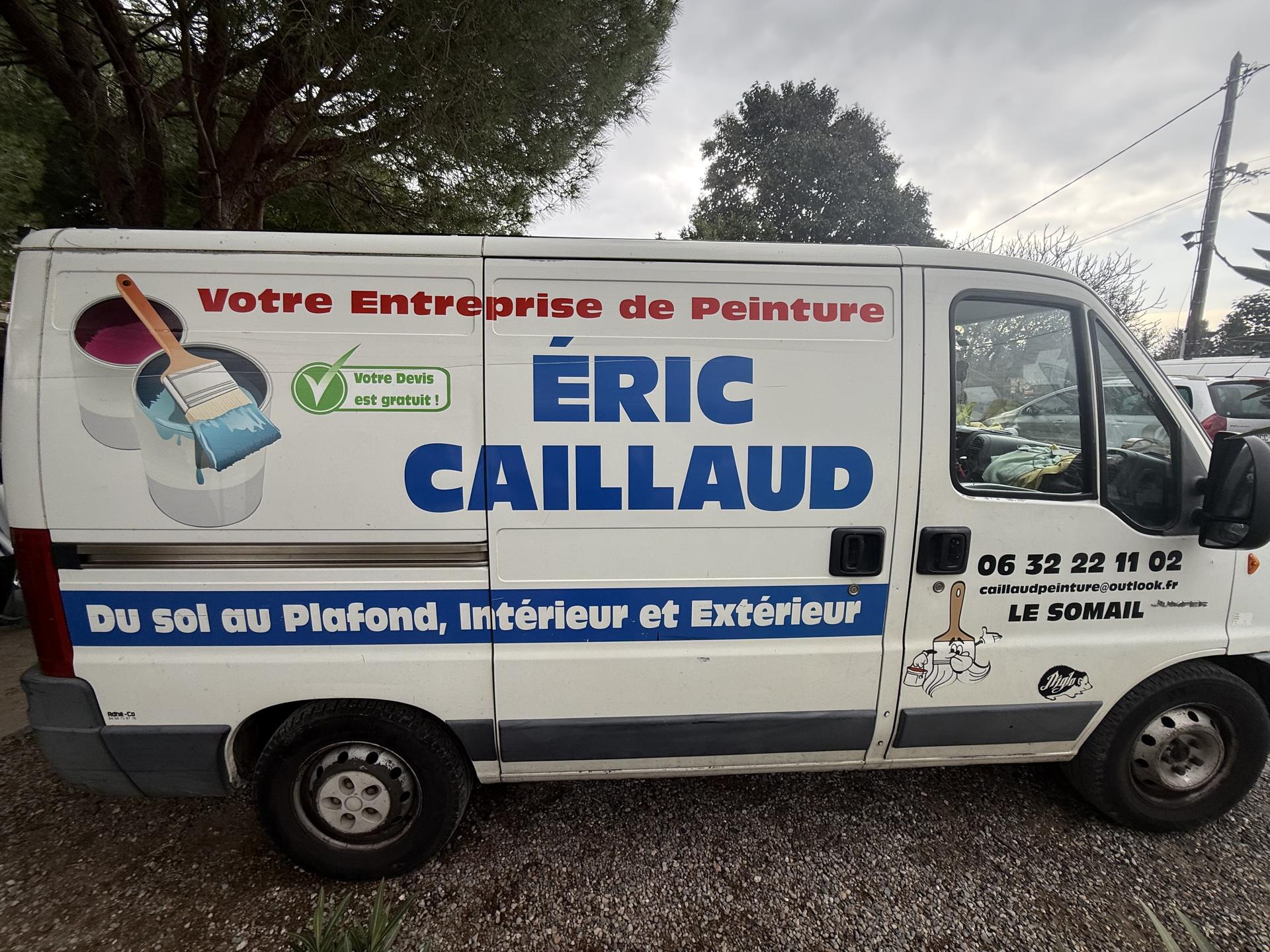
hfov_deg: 102.1
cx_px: 635
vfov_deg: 85.7
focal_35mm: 14
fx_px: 514
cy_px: 476
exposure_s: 1/144
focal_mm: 2.22
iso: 50
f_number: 2.2
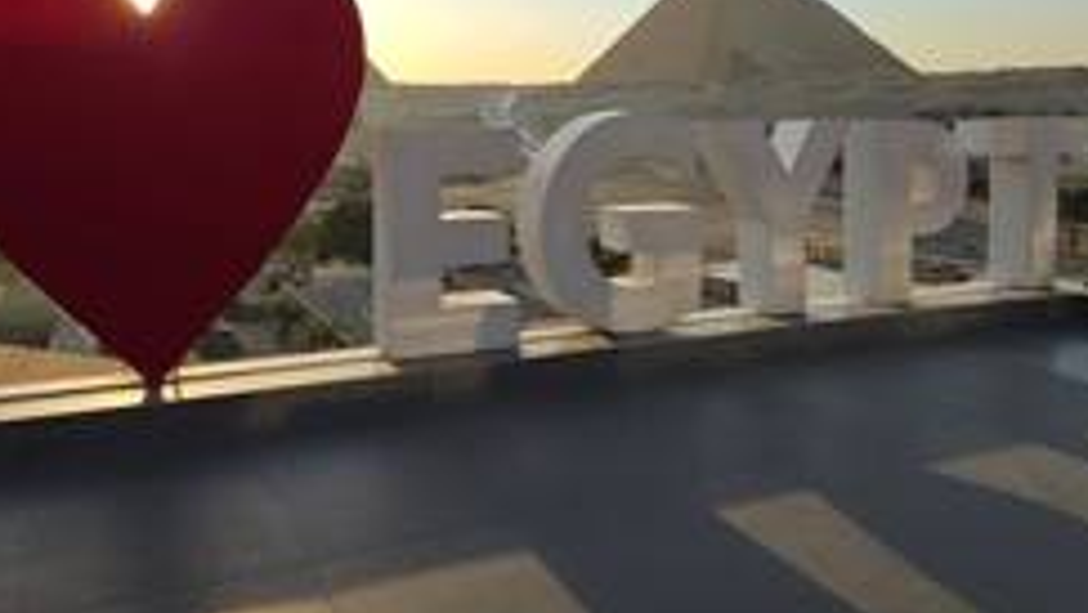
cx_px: 403
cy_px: 134
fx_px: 808
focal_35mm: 28
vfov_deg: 40.1
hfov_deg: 66.8
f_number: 1.9
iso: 16
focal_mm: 2.2
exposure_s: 1/531
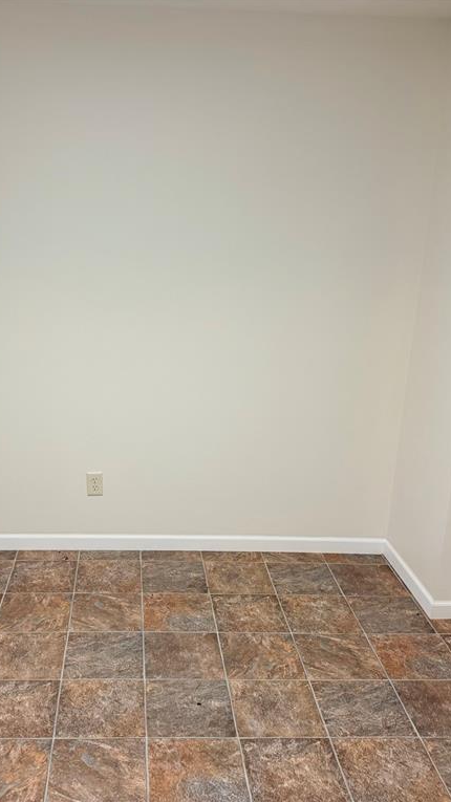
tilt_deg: -15.8
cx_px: 153
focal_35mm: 35
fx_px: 745
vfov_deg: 56.6
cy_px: 400
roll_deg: -2.0
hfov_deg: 33.4
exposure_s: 1/60
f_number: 1.78
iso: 160
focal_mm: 6.76
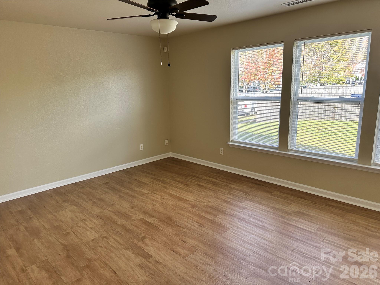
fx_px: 263
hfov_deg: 71.6
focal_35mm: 24
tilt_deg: -12.3
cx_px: 190
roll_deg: +1.6
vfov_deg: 56.8
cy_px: 142
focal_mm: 6.86
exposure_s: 1/171
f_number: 1.78
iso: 100
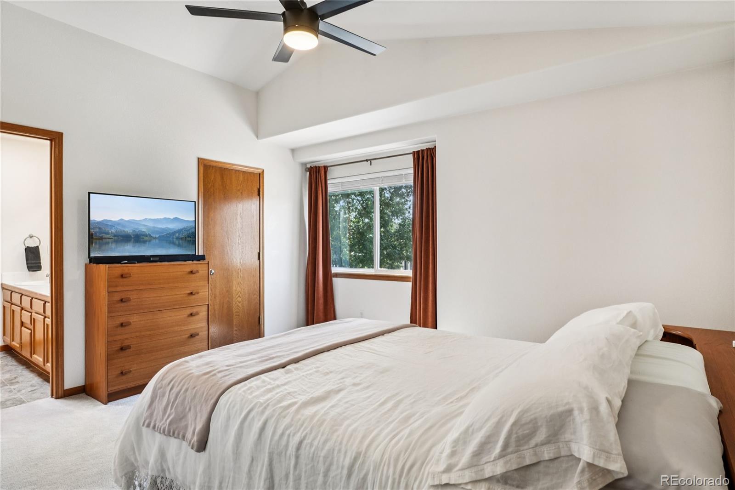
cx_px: 368
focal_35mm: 18
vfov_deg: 67.4
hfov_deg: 90.0
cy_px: 245
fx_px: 367
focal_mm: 12
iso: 250
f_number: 8
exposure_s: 1/30
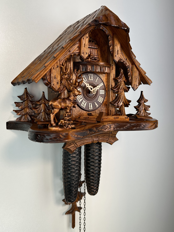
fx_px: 161
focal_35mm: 24
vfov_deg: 71.6
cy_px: 116
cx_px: 87
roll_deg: -1.2
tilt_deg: -2.1
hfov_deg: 56.8
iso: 64
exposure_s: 1/237
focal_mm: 6.86
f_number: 1.78
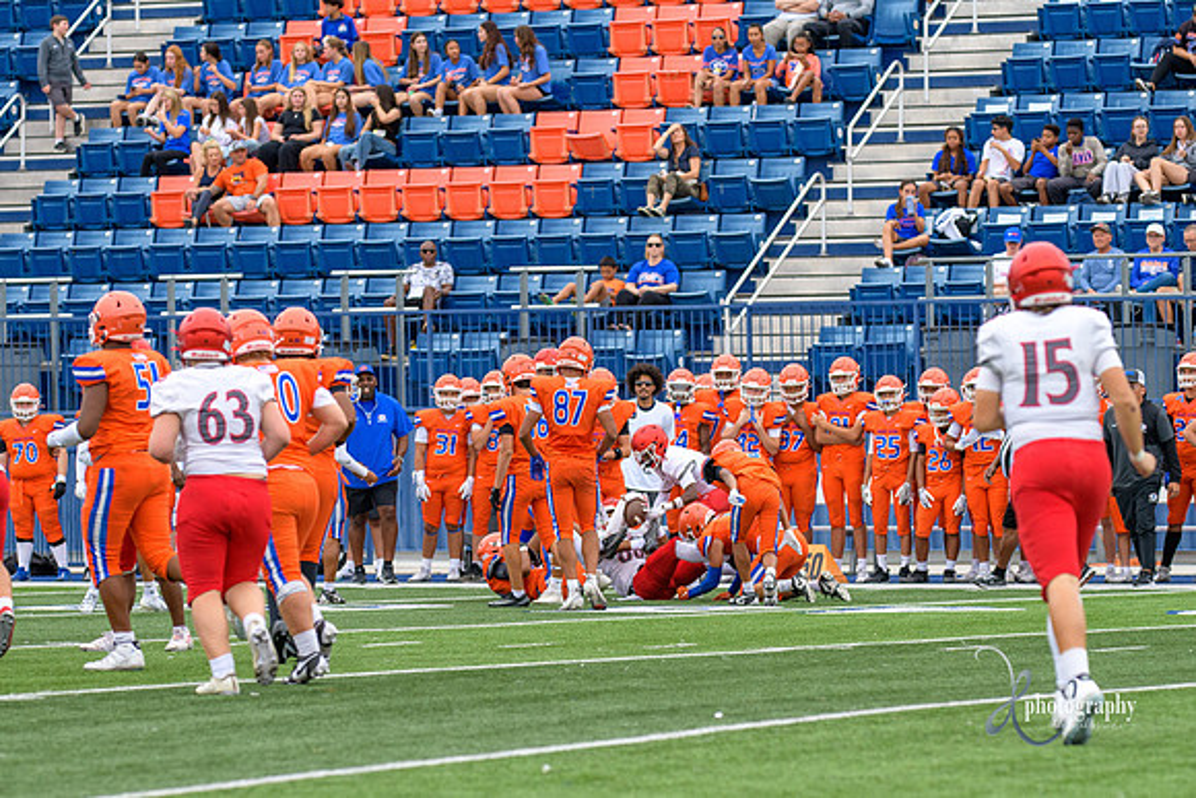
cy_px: 516
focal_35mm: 207
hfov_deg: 9.9
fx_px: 6875
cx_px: 598
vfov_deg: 6.6
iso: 400
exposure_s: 1/800
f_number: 3.5
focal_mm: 160
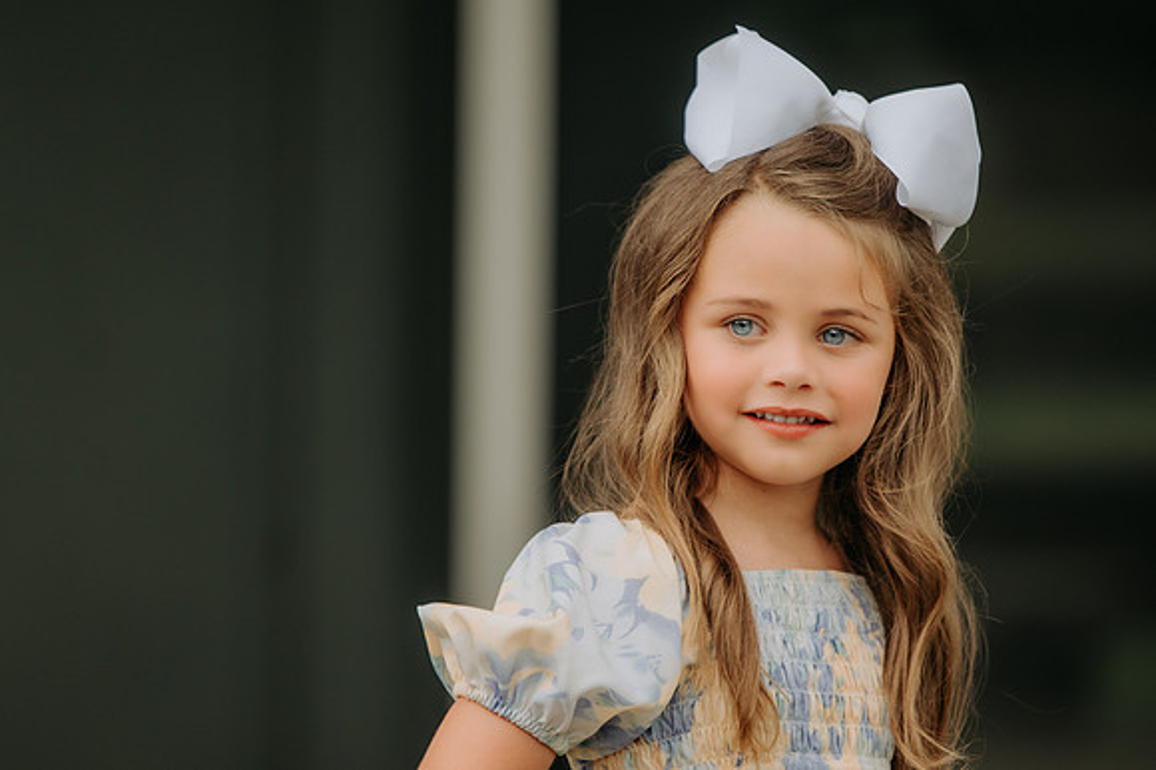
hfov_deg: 6.9
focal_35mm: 300
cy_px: 385
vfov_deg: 4.6
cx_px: 578
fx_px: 9627
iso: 200
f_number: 2.8
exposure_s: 1/200
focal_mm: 200
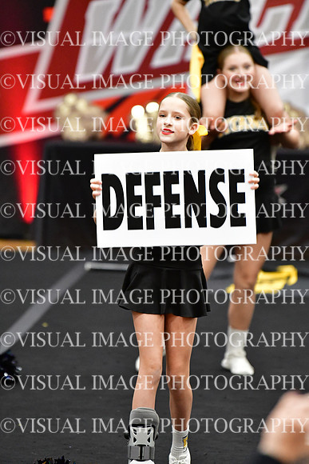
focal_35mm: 300
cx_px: 154
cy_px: 232
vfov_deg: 6.9
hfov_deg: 4.6
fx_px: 3860
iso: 5000
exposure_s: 1/500
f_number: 3.2
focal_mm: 200
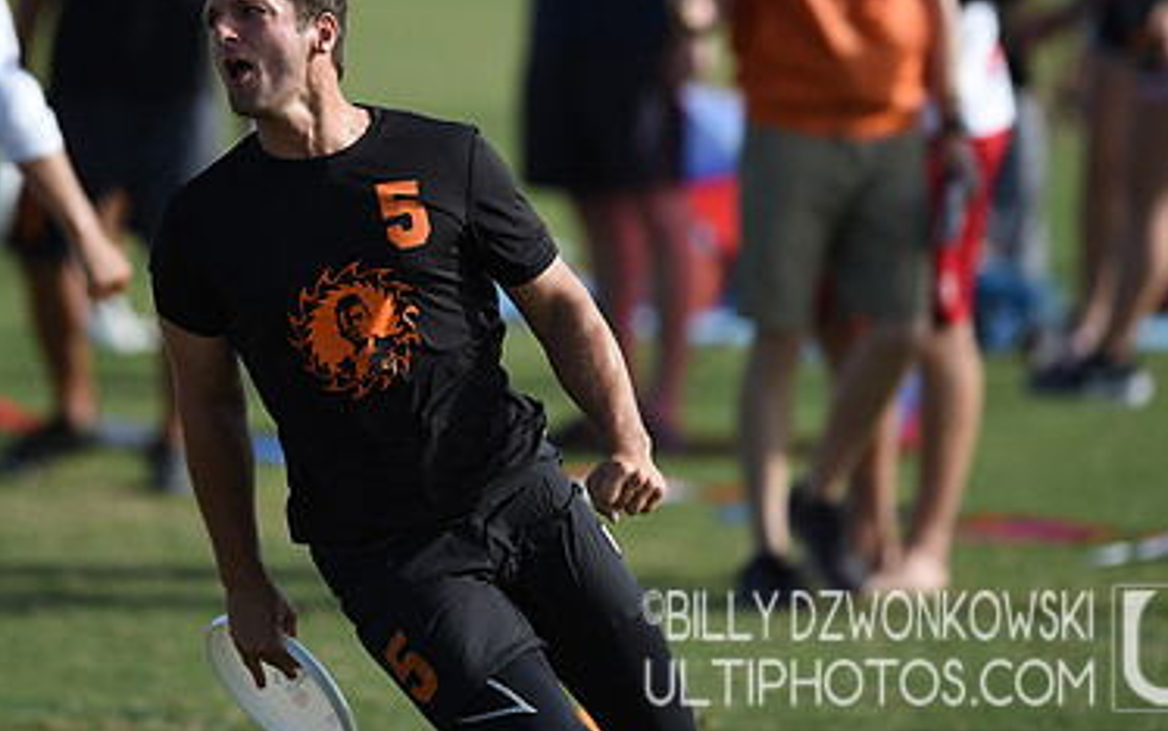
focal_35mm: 632
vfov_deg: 2.1
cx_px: 443
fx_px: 20124
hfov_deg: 3.3
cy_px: 141
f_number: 3.2
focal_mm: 400
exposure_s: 1/1600
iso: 100
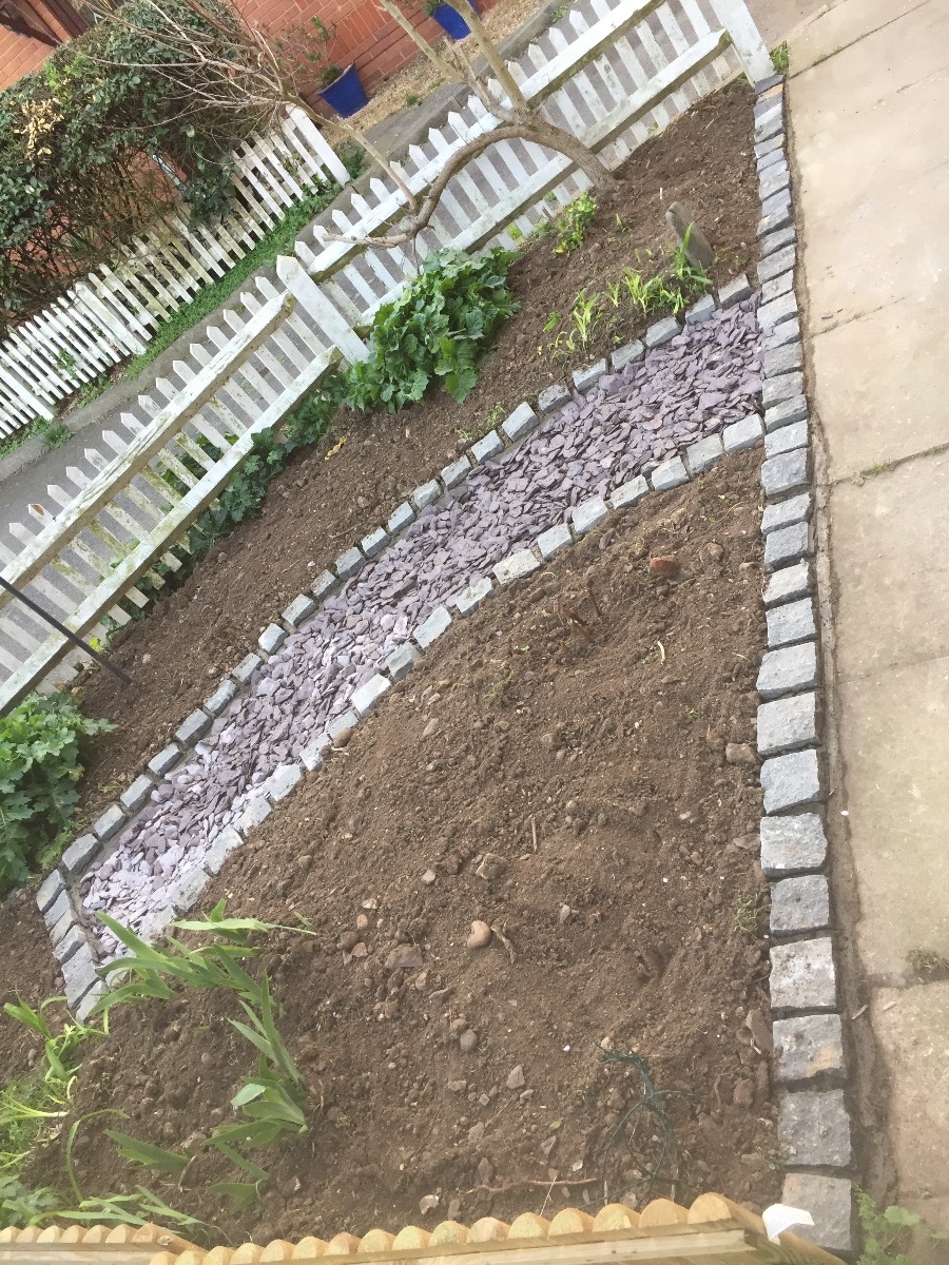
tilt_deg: -31.2
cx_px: 474
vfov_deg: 61.7
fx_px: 1060
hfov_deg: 48.2
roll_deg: +41.9
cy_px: 632
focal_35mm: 29
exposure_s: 1/33
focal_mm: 4.15
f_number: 2.2
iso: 40
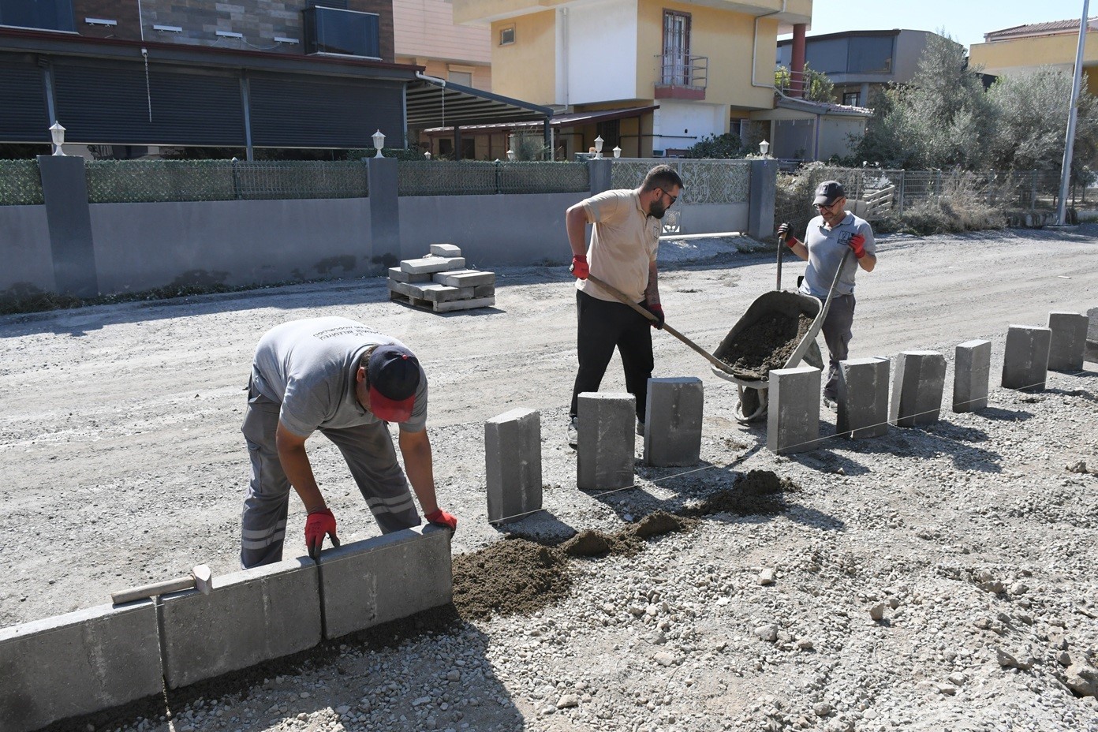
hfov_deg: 67.4
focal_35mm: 27
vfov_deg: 47.9
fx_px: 823
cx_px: 549
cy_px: 366
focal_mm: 18
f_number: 8
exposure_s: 1/3200
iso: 1600
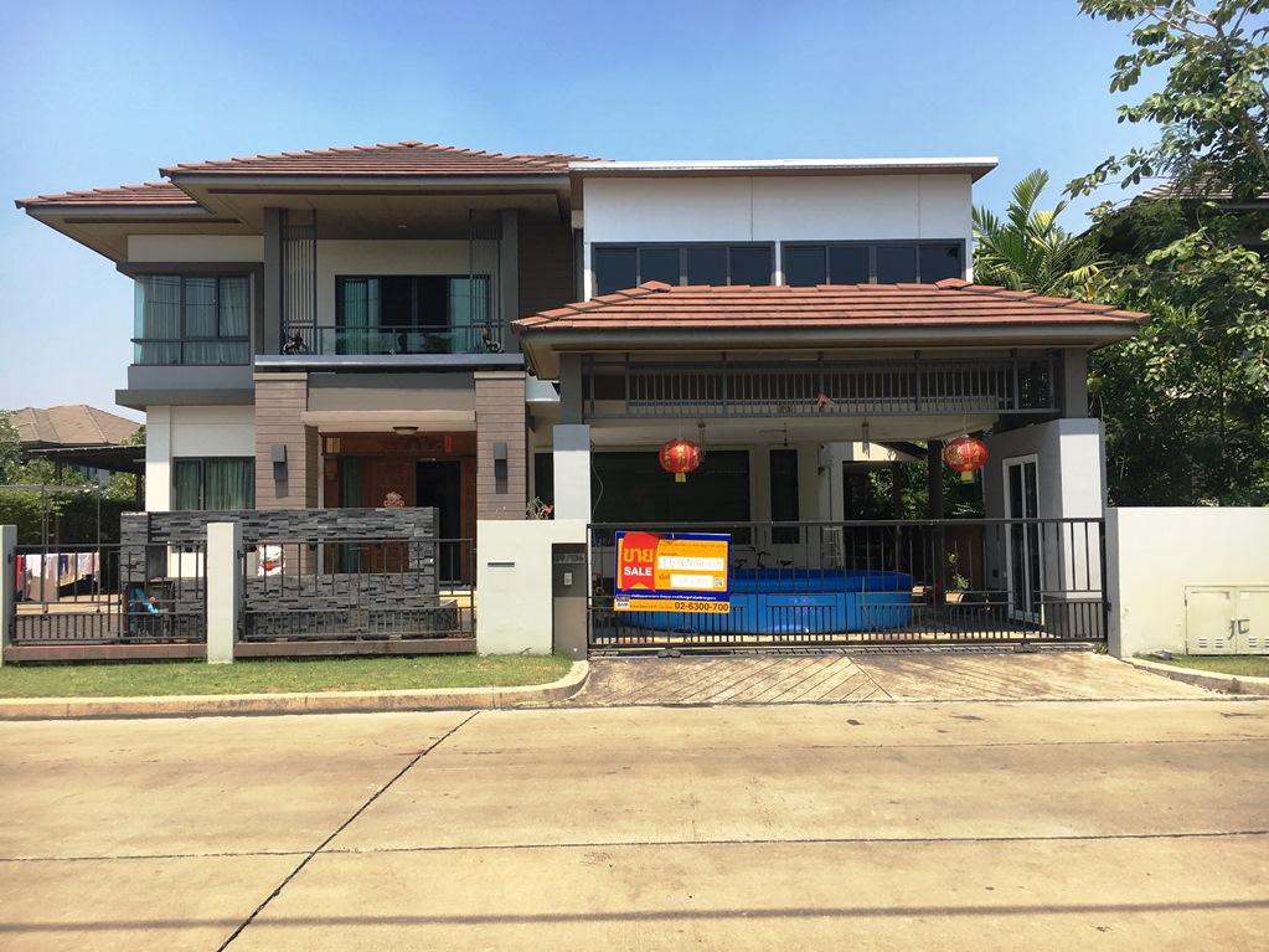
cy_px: 476
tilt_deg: +3.9
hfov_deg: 61.7
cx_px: 634
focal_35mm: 29
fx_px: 1063
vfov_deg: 48.2
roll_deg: +0.9
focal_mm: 4.15
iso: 25
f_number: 2.2
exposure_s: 1/1282
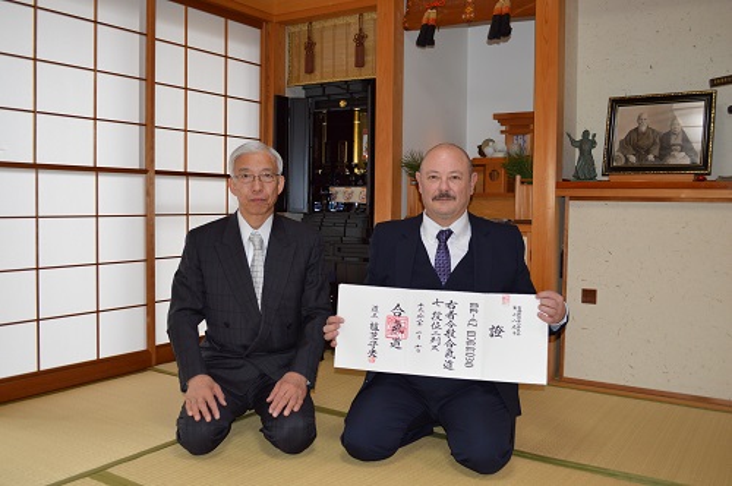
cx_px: 366
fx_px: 670
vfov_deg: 39.9
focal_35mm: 33
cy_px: 243
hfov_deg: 57.3
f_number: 4
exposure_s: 1/80
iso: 400
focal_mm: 22
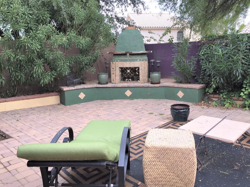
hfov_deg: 60.0
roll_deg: +0.4
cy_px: 93
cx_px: 128
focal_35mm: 30
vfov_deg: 46.8
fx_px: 217
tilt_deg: -10.9
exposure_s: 1/273
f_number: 2.2
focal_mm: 4.15
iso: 32
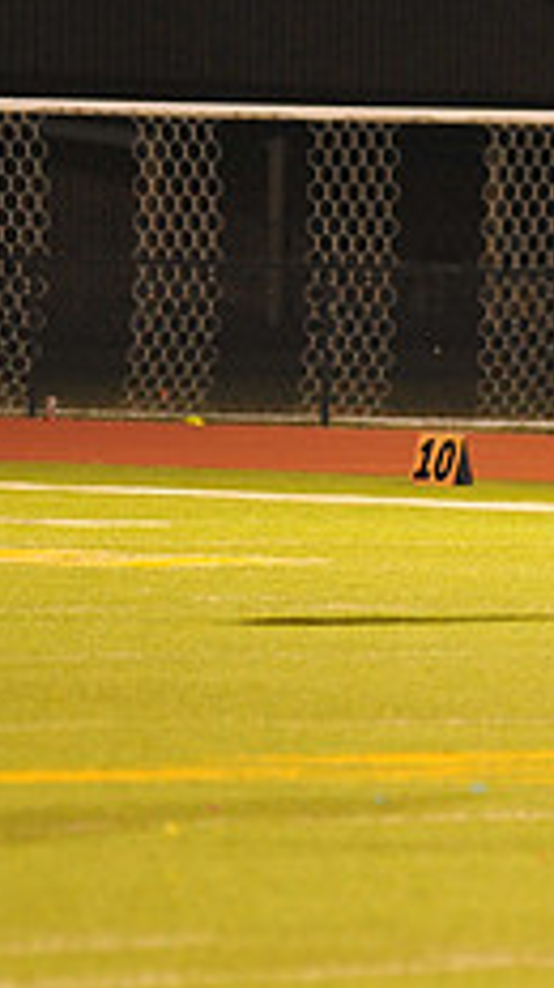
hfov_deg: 2.3
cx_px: 1099
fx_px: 13724
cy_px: 434
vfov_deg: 4.1
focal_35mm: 524
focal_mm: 200
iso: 3200
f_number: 3.5
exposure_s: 1/160
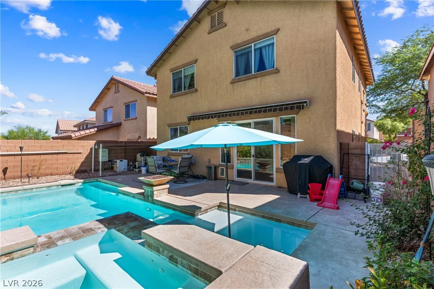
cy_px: 144
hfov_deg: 93.3
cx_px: 217
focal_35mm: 17
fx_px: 205
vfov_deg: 70.4
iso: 400
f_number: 8
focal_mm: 17
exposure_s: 1/8000
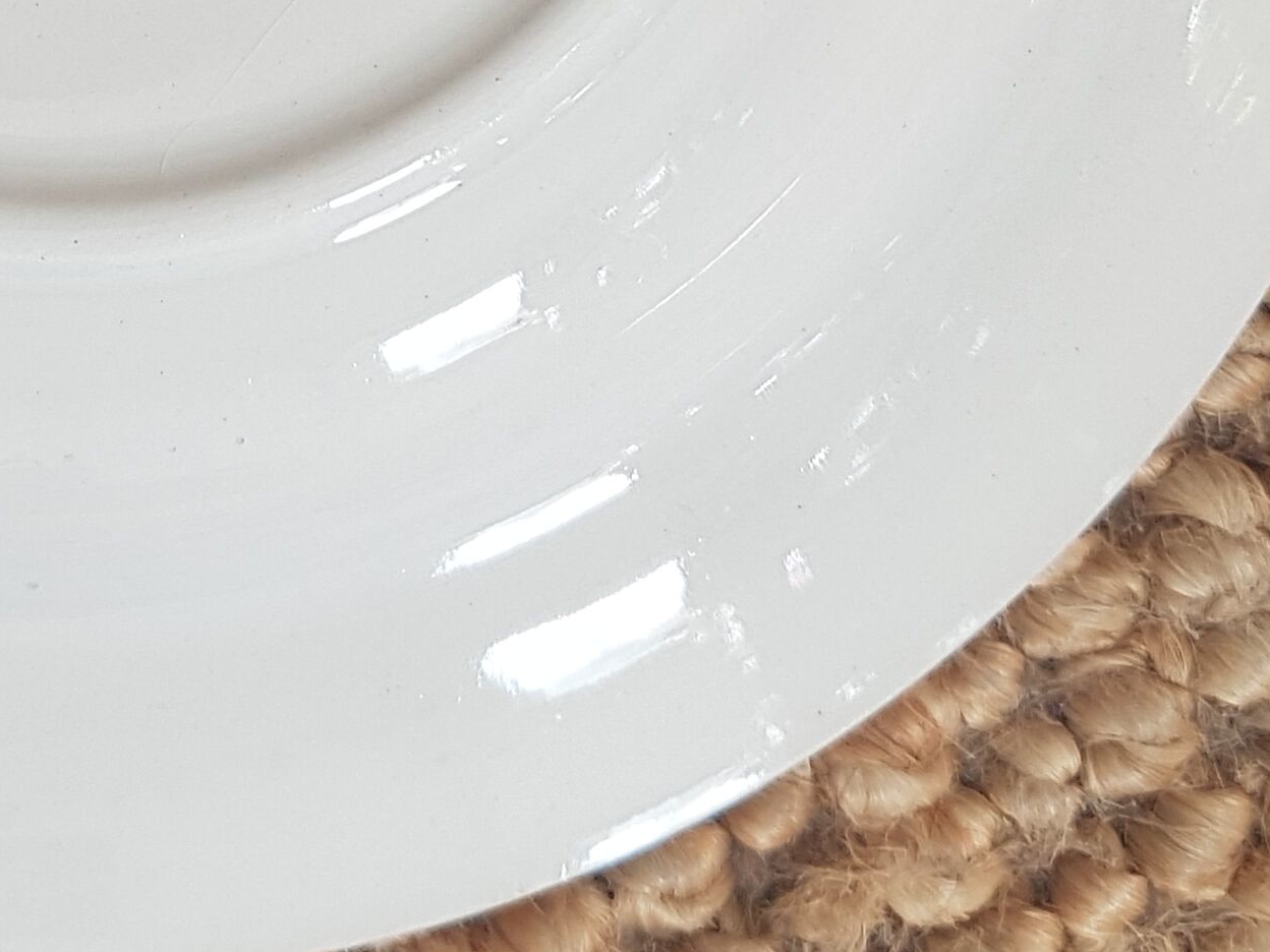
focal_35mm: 84
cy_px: -493
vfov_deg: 16.0
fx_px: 3082
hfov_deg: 22.8
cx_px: 169
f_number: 1.7
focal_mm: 4.2
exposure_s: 1/50
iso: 50
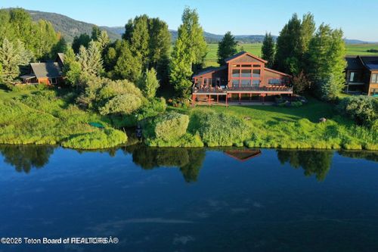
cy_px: 126
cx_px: 189
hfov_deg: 65.5
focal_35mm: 28
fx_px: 294
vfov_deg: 46.4
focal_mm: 10.26
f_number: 8
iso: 100
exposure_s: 1/60
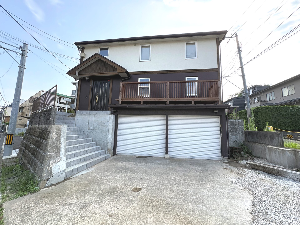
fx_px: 121
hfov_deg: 102.1
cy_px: 112
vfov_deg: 85.7
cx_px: 150
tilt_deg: +7.8
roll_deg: -0.8
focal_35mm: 14
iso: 40
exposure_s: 1/448
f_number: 2.2
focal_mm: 2.22
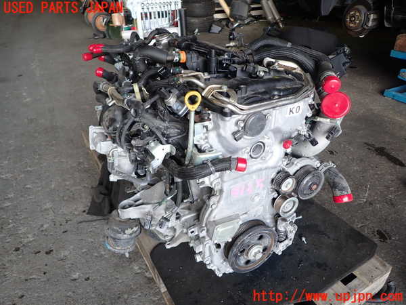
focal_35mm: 25
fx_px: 293
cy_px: 152
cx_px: 203
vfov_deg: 54.9
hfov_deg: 69.4
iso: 100
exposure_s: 1/100
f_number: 2
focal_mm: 4.5
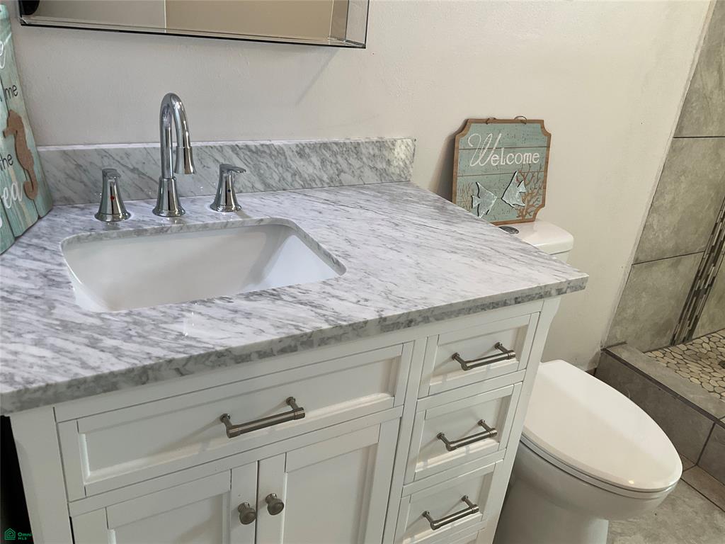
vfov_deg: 48.2
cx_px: 362
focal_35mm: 29
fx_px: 607
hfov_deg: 61.7
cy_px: 272
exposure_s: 1/60
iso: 32
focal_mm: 3
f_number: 1.8
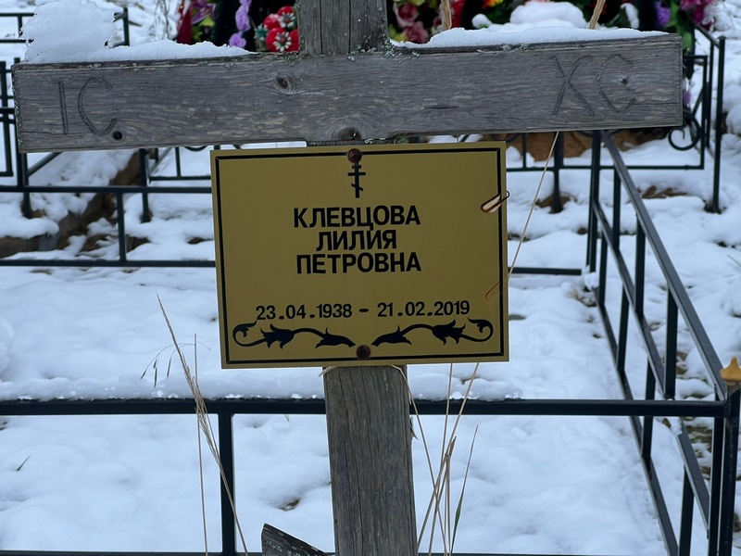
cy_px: 278
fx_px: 1648
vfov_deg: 19.1
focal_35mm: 77
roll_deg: -2.5
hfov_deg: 25.3
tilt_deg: -13.3
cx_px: 370
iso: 32
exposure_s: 1/115
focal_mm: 9
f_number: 2.8
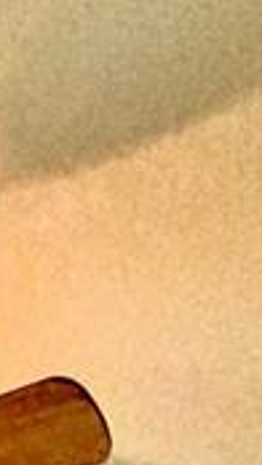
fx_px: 1296
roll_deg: +0.8
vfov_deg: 11.9
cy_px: 1347
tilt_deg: -1.6
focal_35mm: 105
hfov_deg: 8.6
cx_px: -628
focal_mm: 2.22
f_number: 2.2
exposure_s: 1/60
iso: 500
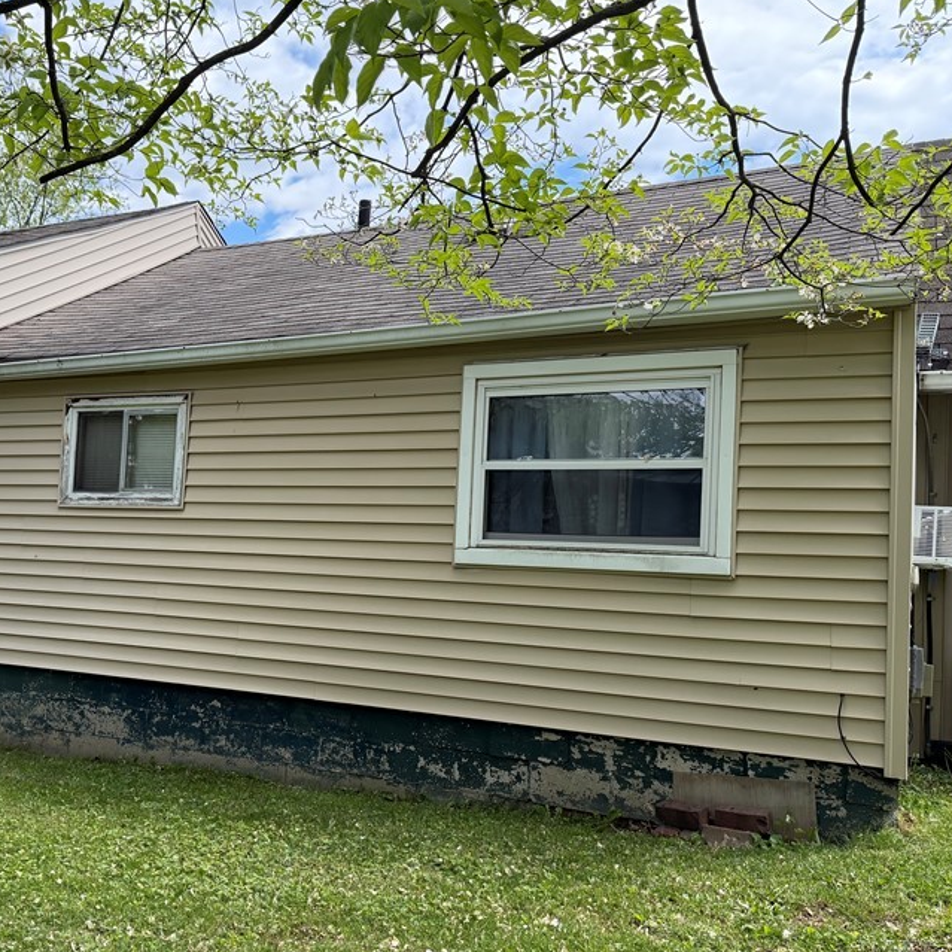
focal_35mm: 34
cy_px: 530
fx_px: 1058
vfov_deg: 48.4
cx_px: 307
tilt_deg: +2.8
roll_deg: -4.1
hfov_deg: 47.6
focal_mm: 6.76
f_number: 1.78
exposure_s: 1/2053
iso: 100
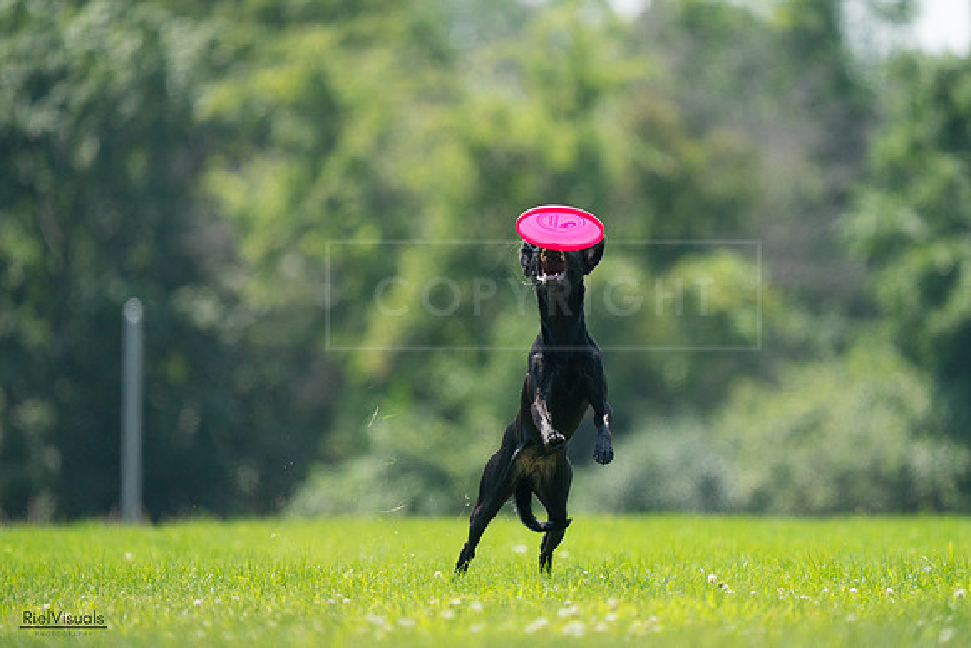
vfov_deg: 2.3
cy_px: 324
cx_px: 486
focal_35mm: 600
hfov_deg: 3.4
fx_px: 16186
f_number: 6.3
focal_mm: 600
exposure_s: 1/4000
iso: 2000
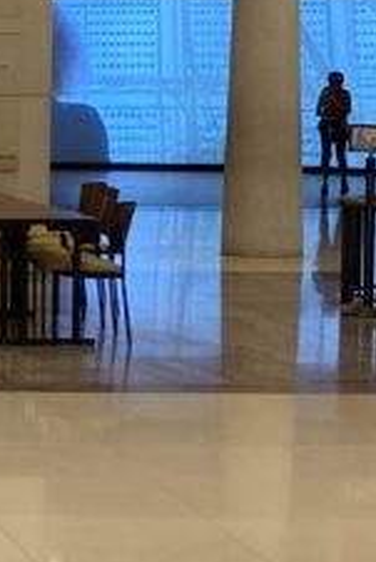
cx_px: -438
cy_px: 204
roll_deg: +0.4
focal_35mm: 132
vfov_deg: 15.5
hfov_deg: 9.5
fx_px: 2065
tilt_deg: -1.3
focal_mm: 3.99
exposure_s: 1/60
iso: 125
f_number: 1.8
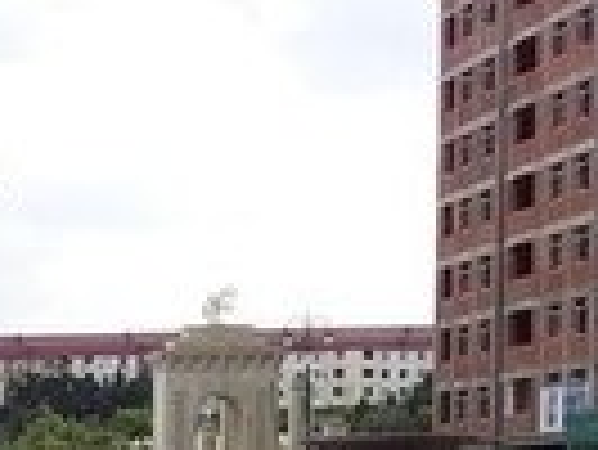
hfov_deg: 11.7
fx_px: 2663
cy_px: 749
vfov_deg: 9.3
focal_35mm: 154
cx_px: -540
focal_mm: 3.3
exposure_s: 1/302
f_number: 2.2
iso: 40
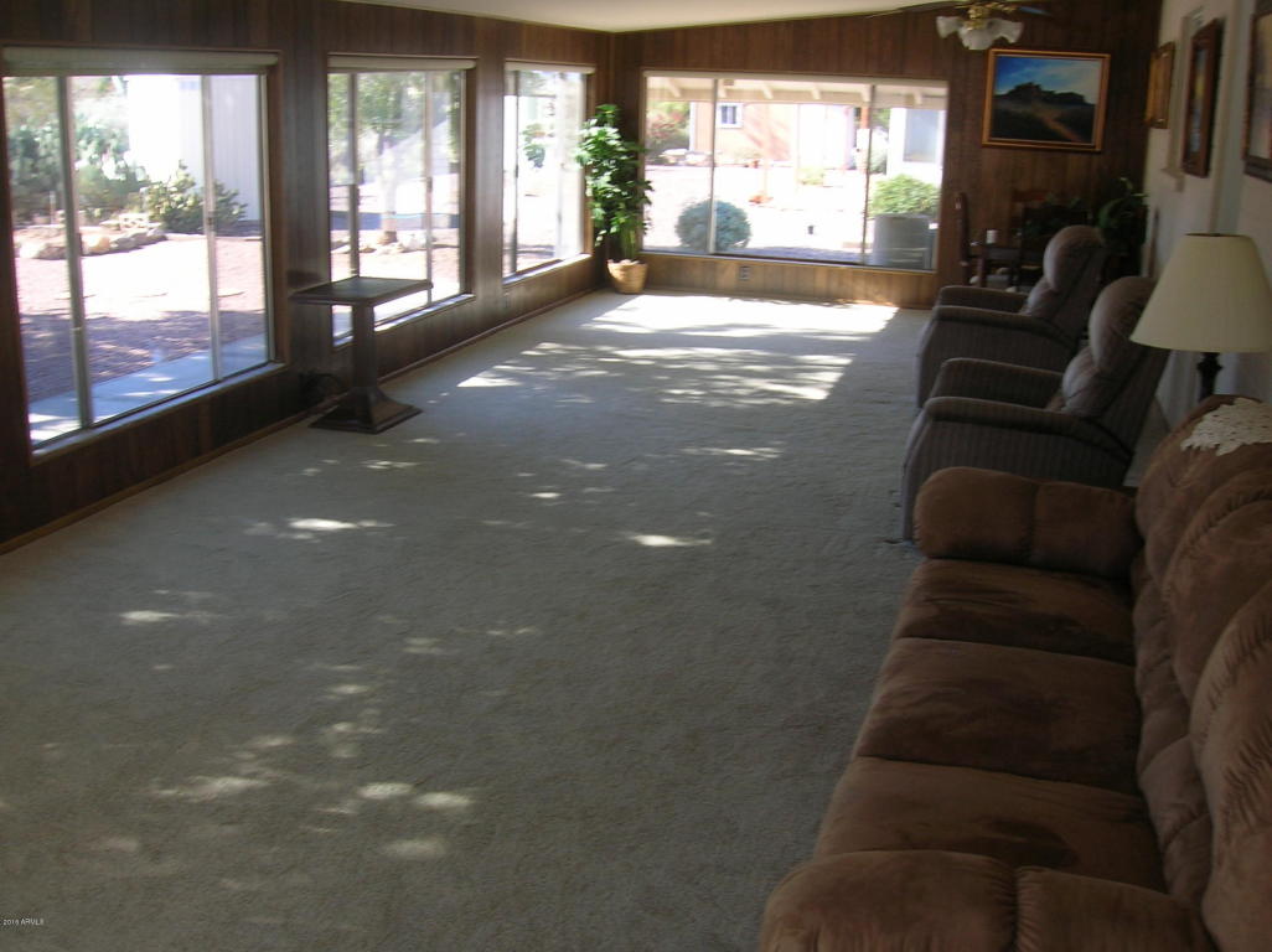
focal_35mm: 34
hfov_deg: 54.0
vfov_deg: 41.7
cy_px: 476
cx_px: 636
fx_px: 1248
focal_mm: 5.7
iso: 50
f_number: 4.9
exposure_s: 1/46
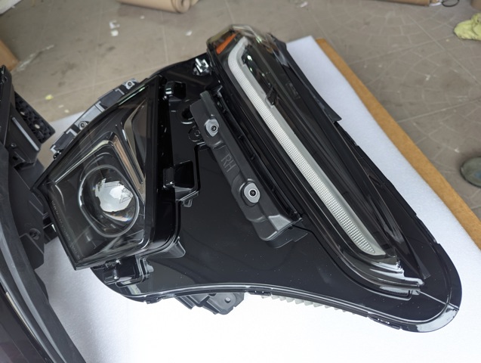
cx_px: 240
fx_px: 334
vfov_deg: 57.0
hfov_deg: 71.5
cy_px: 182
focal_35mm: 24
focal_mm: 6.81
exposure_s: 1/54.2
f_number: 1.85
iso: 194
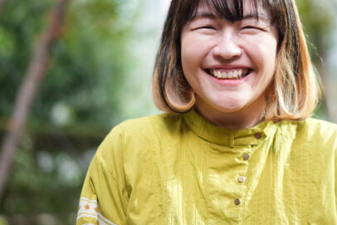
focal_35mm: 104
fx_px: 974
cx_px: 232
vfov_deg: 13.2
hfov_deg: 19.6
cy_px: 70
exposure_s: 1/125
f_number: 1.8
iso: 800
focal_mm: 55
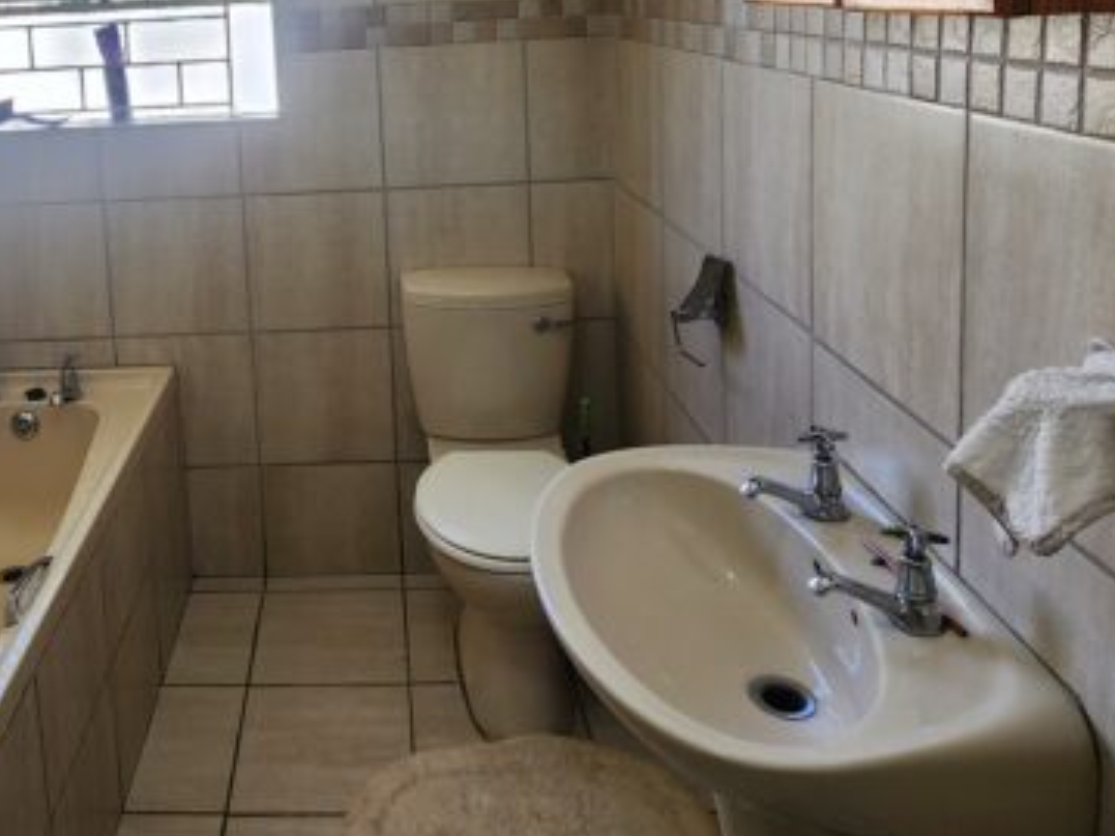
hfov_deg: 59.3
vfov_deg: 44.5
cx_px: 317
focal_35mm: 29
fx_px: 934
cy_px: 106
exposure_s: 1/50
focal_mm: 2.2
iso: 80
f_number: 2.2
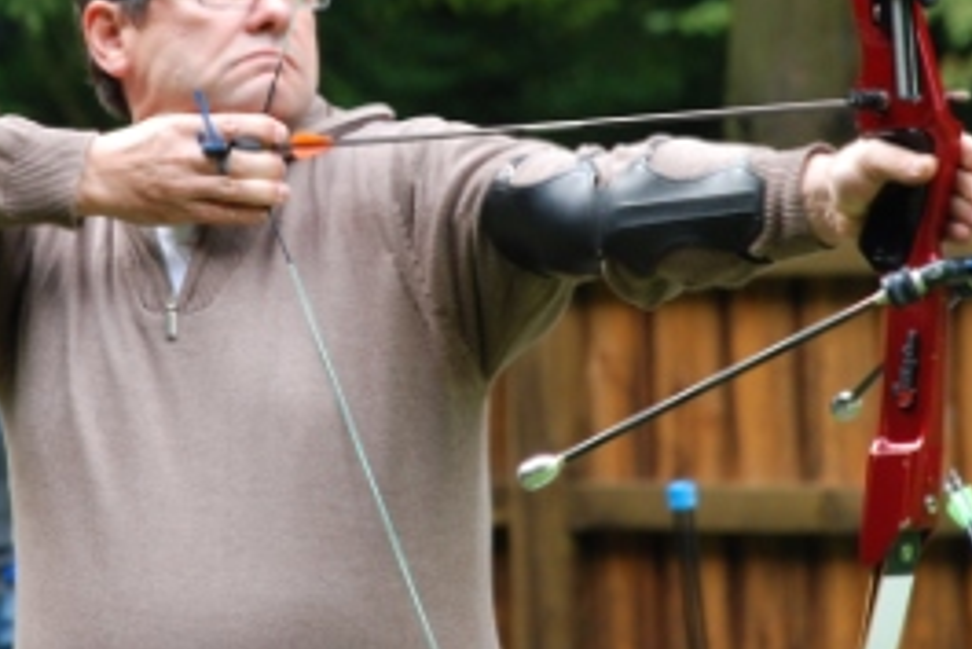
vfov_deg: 4.0
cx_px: 370
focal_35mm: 343
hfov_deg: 6.0
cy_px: 121
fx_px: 9262
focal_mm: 135
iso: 400
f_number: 5.6
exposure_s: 1/100
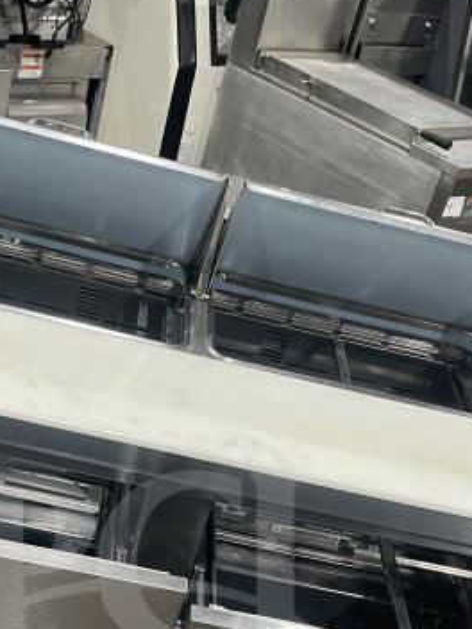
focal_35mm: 60
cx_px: 139
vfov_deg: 30.2
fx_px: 1091
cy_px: 614
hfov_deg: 24.2
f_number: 1.6
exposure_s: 1/60
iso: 200
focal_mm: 4.2
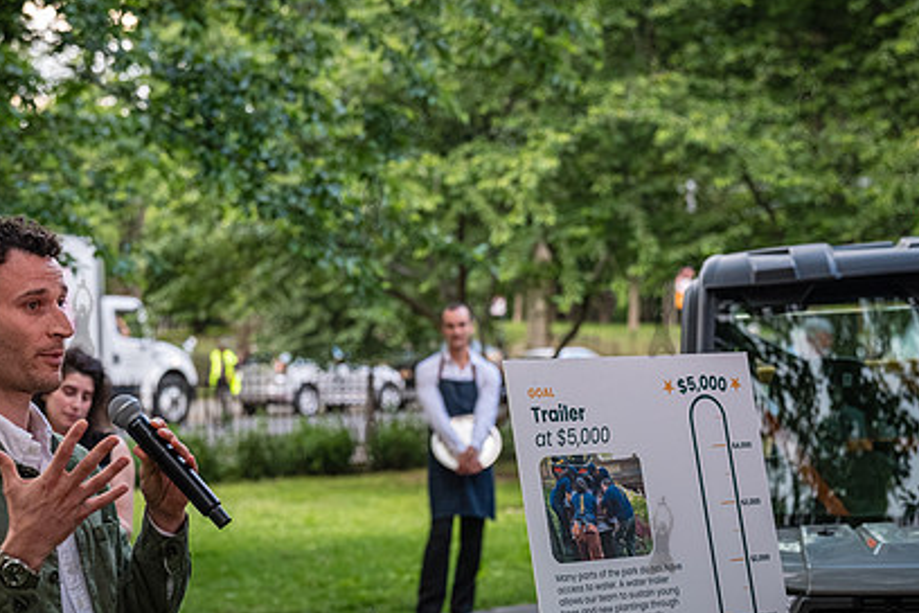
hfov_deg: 20.8
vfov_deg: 13.9
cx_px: 369
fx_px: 2502
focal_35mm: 98
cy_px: 426
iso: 4000
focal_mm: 69
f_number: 4
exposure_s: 1/320
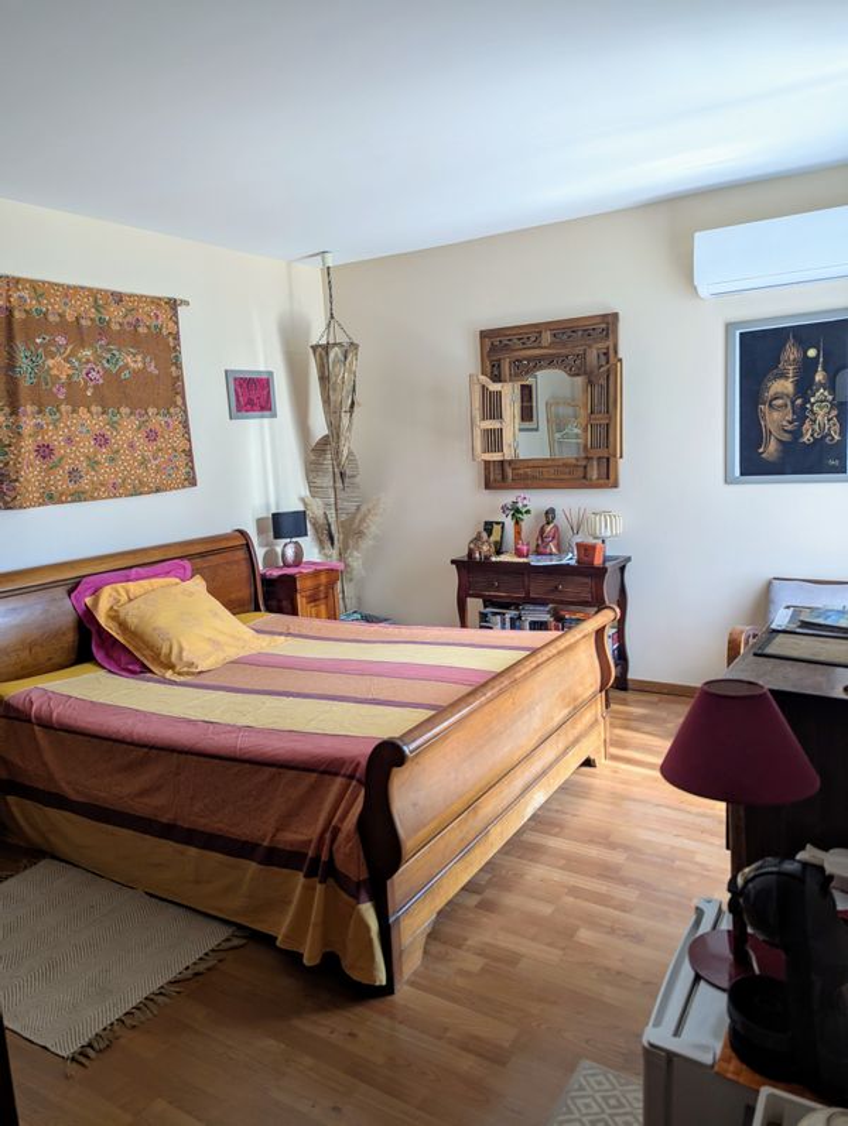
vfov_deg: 71.5
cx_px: 424
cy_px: 563
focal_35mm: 24
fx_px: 782
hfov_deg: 56.9
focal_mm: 6.81
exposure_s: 1/24.7
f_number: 1.85
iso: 45
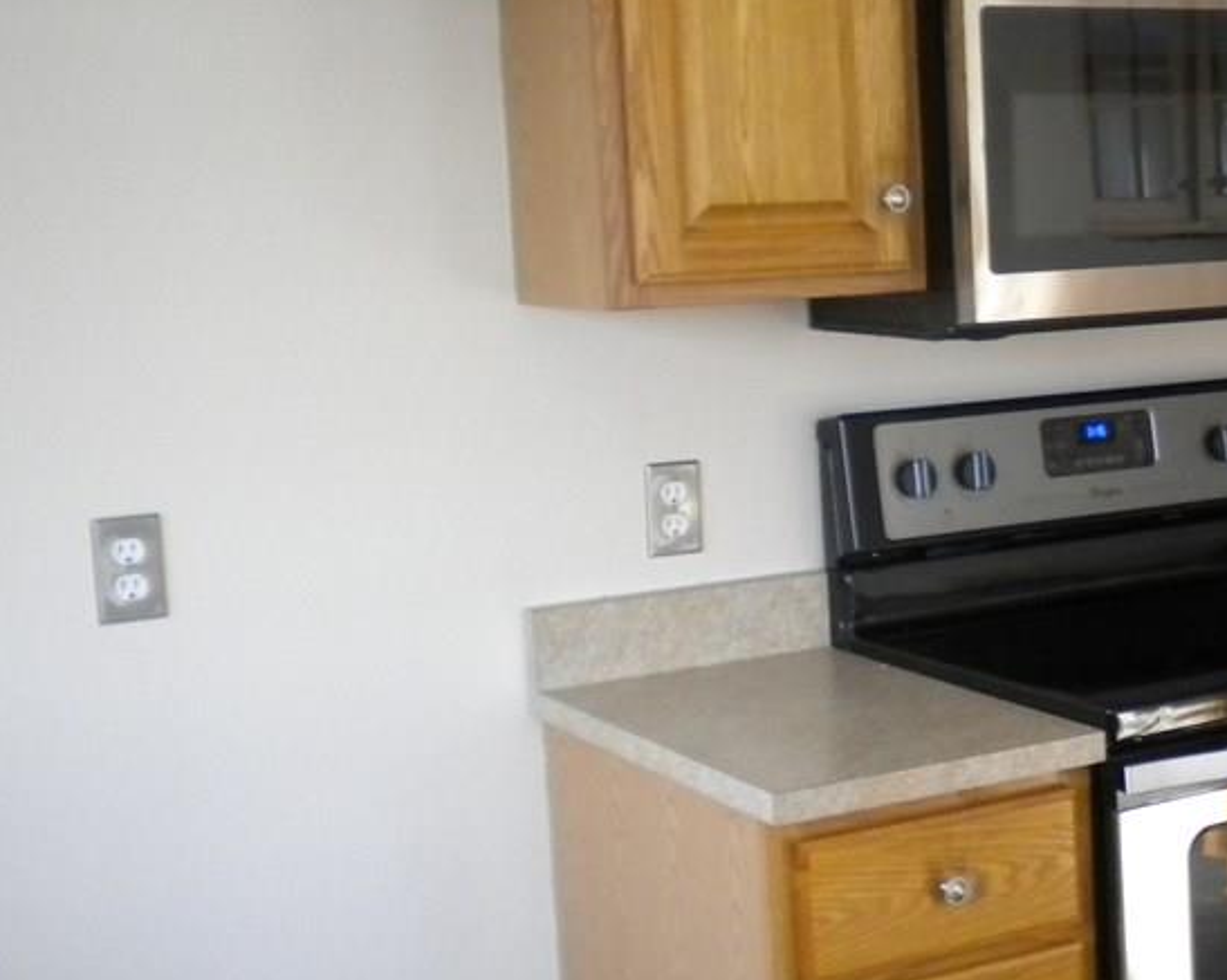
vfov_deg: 23.8
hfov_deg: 28.6
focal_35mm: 64
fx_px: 2323
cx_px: 1070
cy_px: 484
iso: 400
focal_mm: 6.3
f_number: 3.1
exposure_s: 1/93.3
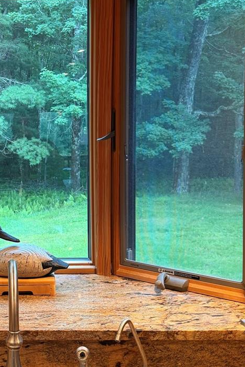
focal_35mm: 55
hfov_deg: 23.8
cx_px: 16
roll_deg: +0.9
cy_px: 163
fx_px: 561
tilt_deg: -4.4
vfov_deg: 36.2
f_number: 1.78
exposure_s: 1/60
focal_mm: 6.76
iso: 160
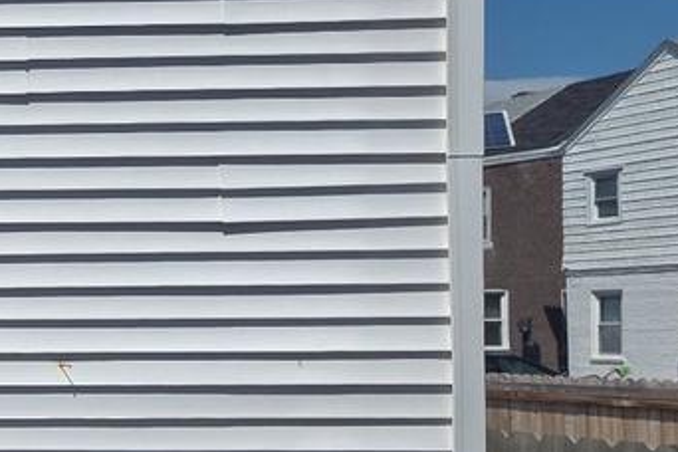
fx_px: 1073
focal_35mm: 57
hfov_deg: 23.0
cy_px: 345
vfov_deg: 23.5
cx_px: -482
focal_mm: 2.2
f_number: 1.9
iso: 40
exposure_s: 1/4994
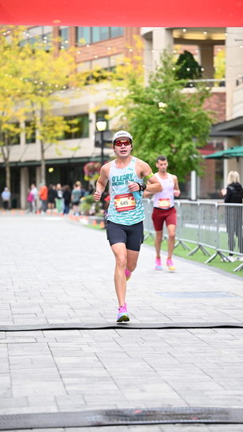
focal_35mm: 99
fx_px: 1133
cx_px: 132
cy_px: 216
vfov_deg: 21.6
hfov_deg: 12.2
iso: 1600
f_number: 2.8
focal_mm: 94
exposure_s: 1/1250
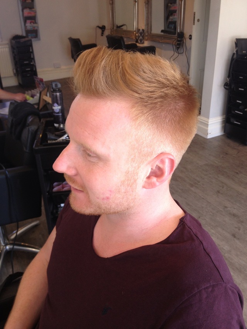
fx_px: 333
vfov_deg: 52.6
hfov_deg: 40.7
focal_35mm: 35
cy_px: 164
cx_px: 124
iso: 50
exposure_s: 1/30
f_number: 2.4
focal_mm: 4.28
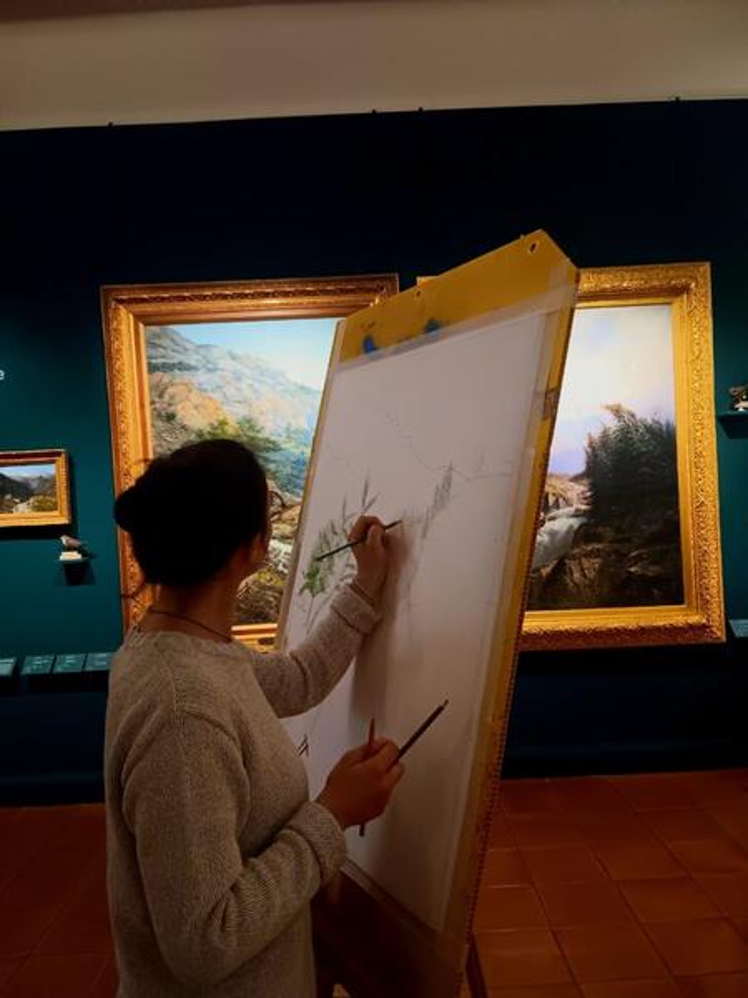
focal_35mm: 26
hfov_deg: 53.1
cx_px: 374
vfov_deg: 67.3
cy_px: 499
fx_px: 749
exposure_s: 1/16.9
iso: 640
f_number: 1.8
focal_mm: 3.86
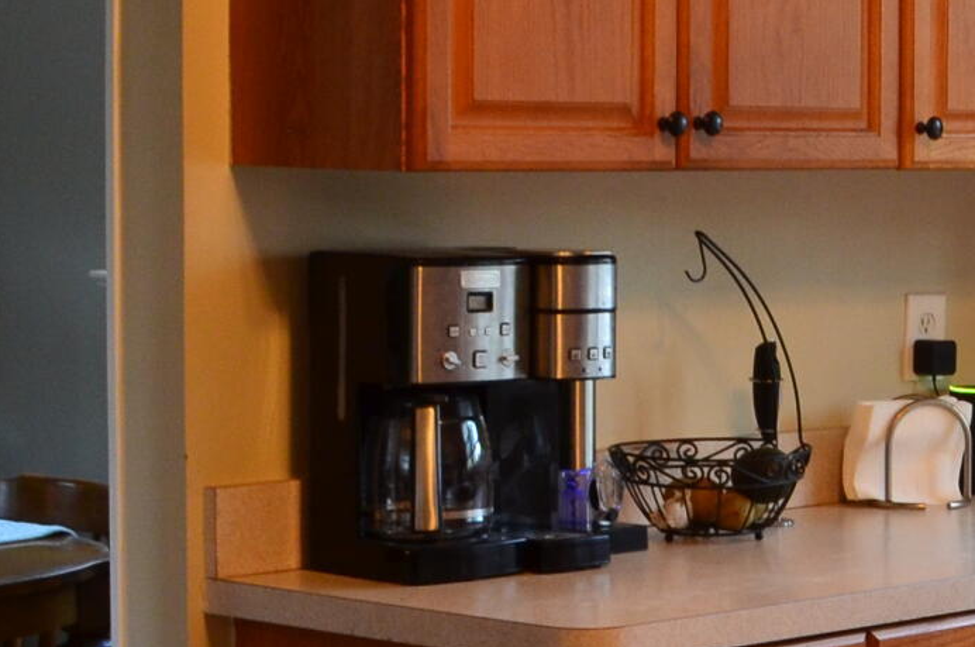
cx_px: 1522
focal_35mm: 117
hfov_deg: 15.9
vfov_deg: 11.7
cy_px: 362
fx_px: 3164
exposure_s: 1/15
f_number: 8
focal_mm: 18
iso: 400
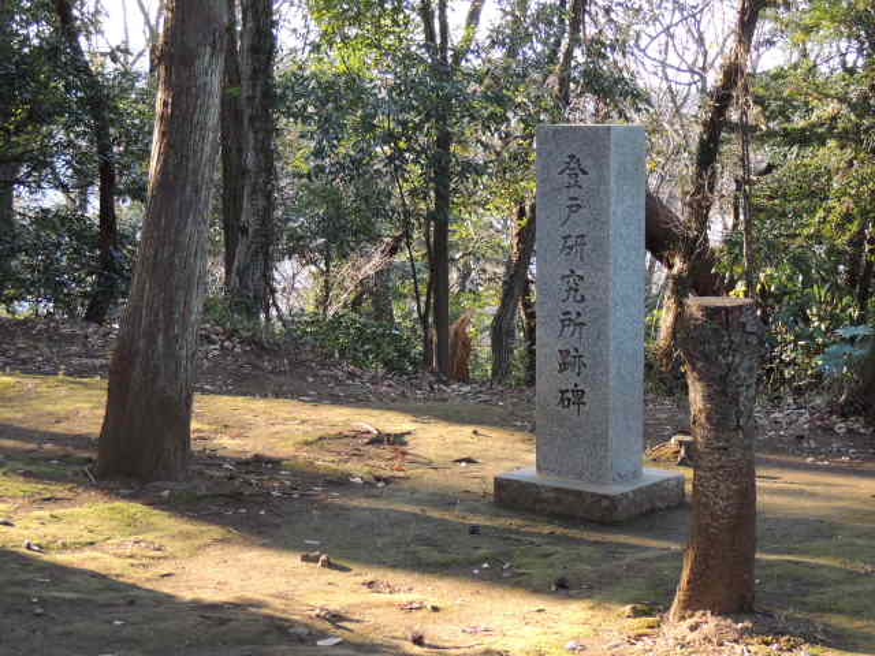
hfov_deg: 27.8
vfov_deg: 21.0
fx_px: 1769
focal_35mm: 70
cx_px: 438
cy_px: 328
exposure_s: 1/40
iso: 100
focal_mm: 12.4
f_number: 3.9
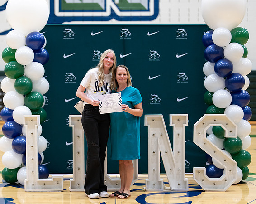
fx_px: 511
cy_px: 114
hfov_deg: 28.1
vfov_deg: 22.5
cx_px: 109
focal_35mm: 68
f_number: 1.2
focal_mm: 50
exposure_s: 1/320
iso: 400
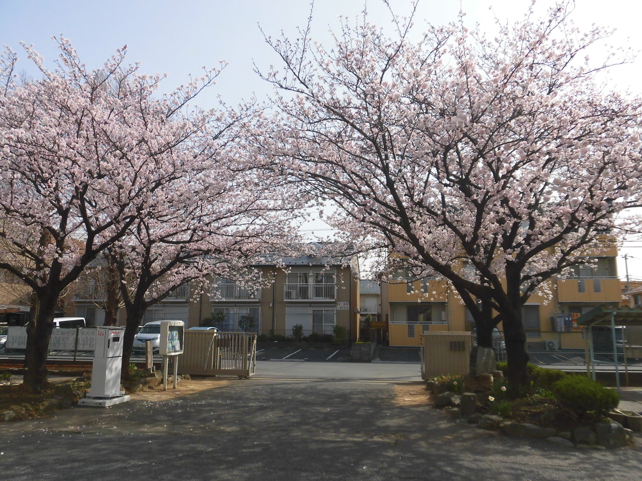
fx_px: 519
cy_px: 240
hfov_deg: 63.4
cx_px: 321
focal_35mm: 28
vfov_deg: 49.7
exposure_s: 1/200
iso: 100
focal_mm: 4.98
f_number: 8.4
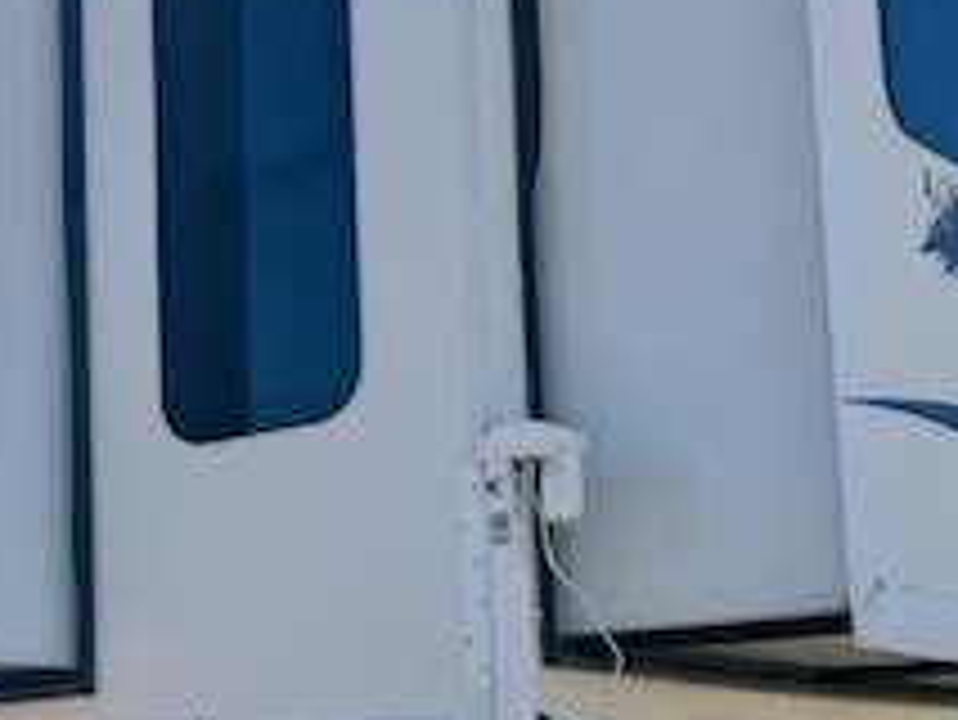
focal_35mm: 78
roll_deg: -0.6
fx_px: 2160
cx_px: 40
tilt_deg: +9.1
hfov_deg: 24.1
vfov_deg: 18.8
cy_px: 513
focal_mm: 5.7
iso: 50
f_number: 1.5
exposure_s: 1/4115
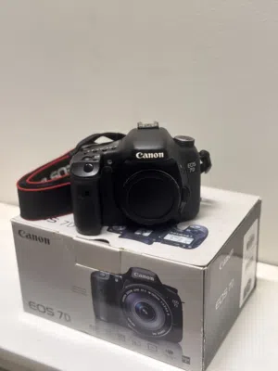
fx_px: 514
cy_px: 186
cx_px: 139
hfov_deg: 30.3
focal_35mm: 48
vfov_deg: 39.7
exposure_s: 1/100
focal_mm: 6.76
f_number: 1.78
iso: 64
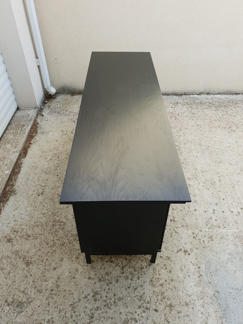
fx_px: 243
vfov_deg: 67.3
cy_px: 162
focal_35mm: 26
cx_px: 122
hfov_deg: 53.1
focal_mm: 4.3
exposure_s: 1/231
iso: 50
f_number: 2.4
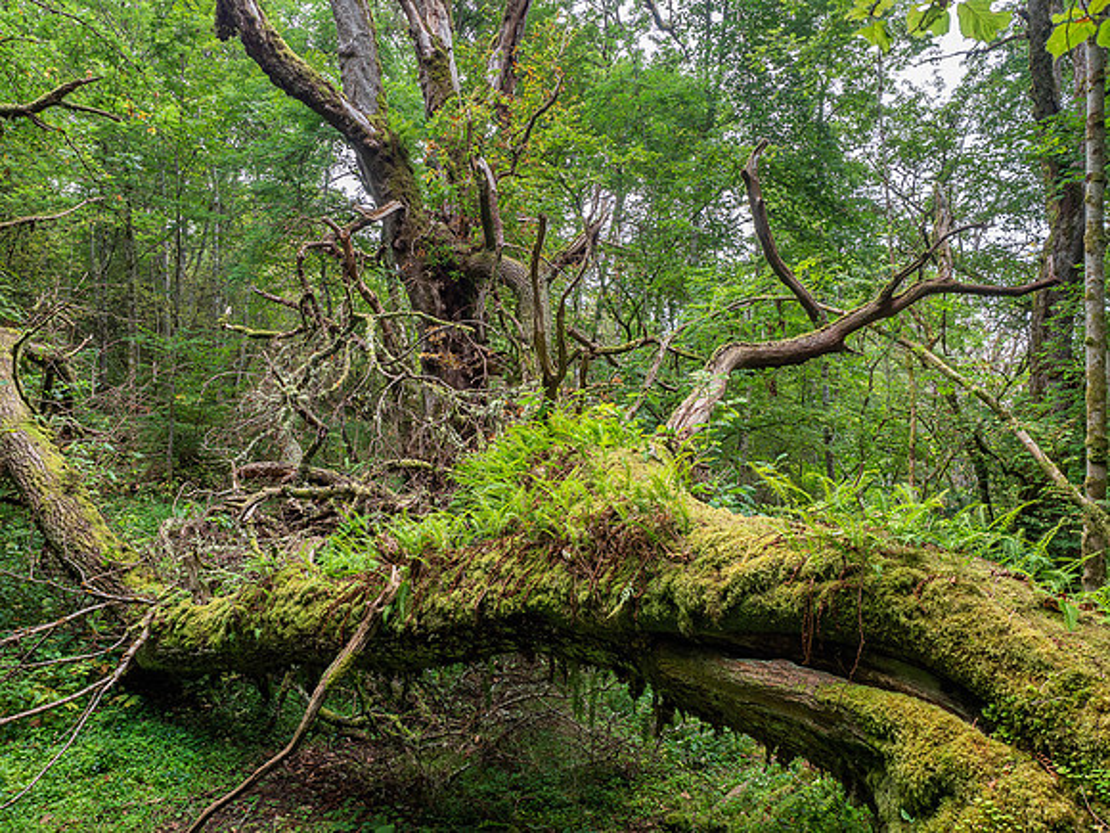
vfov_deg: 56.8
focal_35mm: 24
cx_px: 555
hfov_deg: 71.6
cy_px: 416
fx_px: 770
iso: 200
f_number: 7.1
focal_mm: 12
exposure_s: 1/1.67
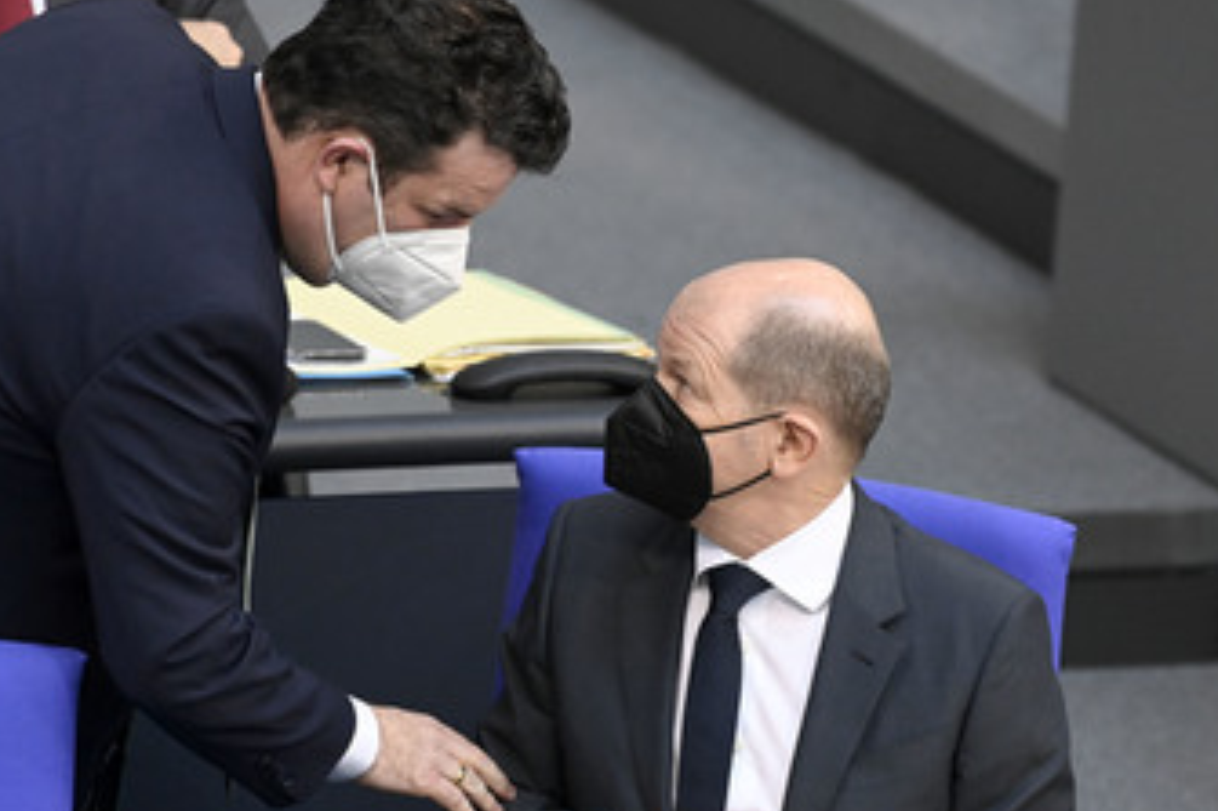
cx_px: 522
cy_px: 451
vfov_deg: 2.5
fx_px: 18226
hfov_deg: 3.8
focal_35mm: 539
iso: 8000
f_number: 5.6
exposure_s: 1/320
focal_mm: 400
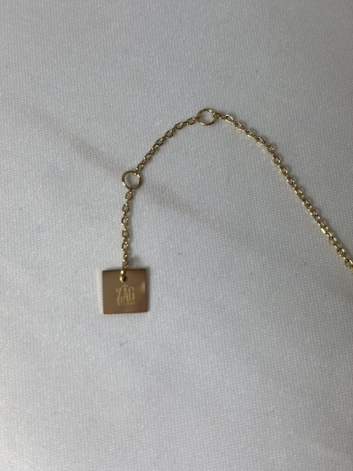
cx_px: 176
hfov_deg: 28.0
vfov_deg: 36.8
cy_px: 236
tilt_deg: -75.8
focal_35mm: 52
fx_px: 707
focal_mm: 5.96
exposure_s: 1/288
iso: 32
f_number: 1.6
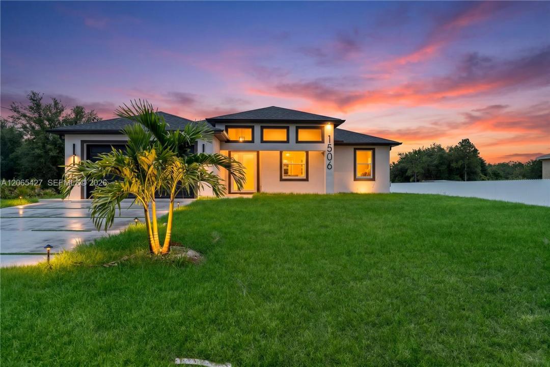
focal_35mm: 23
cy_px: 184
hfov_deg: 75.9
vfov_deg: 54.9
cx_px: 275
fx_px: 353
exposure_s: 1/160
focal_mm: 23.1
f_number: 9
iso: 100
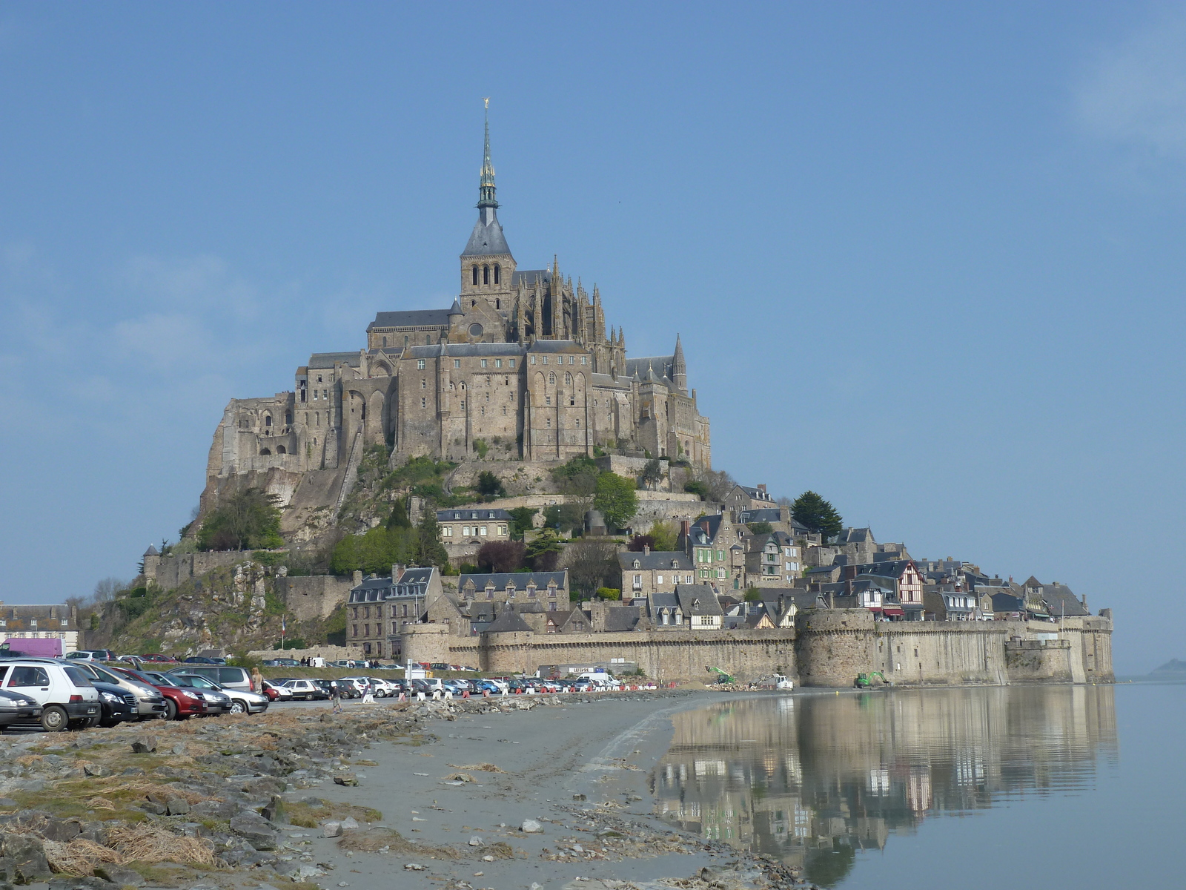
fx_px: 1782
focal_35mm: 52
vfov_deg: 28.0
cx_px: 593
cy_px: 445
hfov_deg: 36.8
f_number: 5.6
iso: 80
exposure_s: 1/500
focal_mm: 8.5
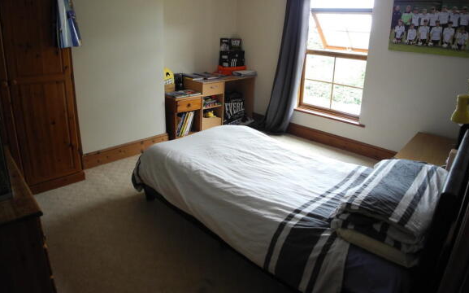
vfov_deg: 41.6
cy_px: 119
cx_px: 234
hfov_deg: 62.9
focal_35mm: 30
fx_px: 383
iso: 169
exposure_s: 1/30
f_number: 2.8
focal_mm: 6
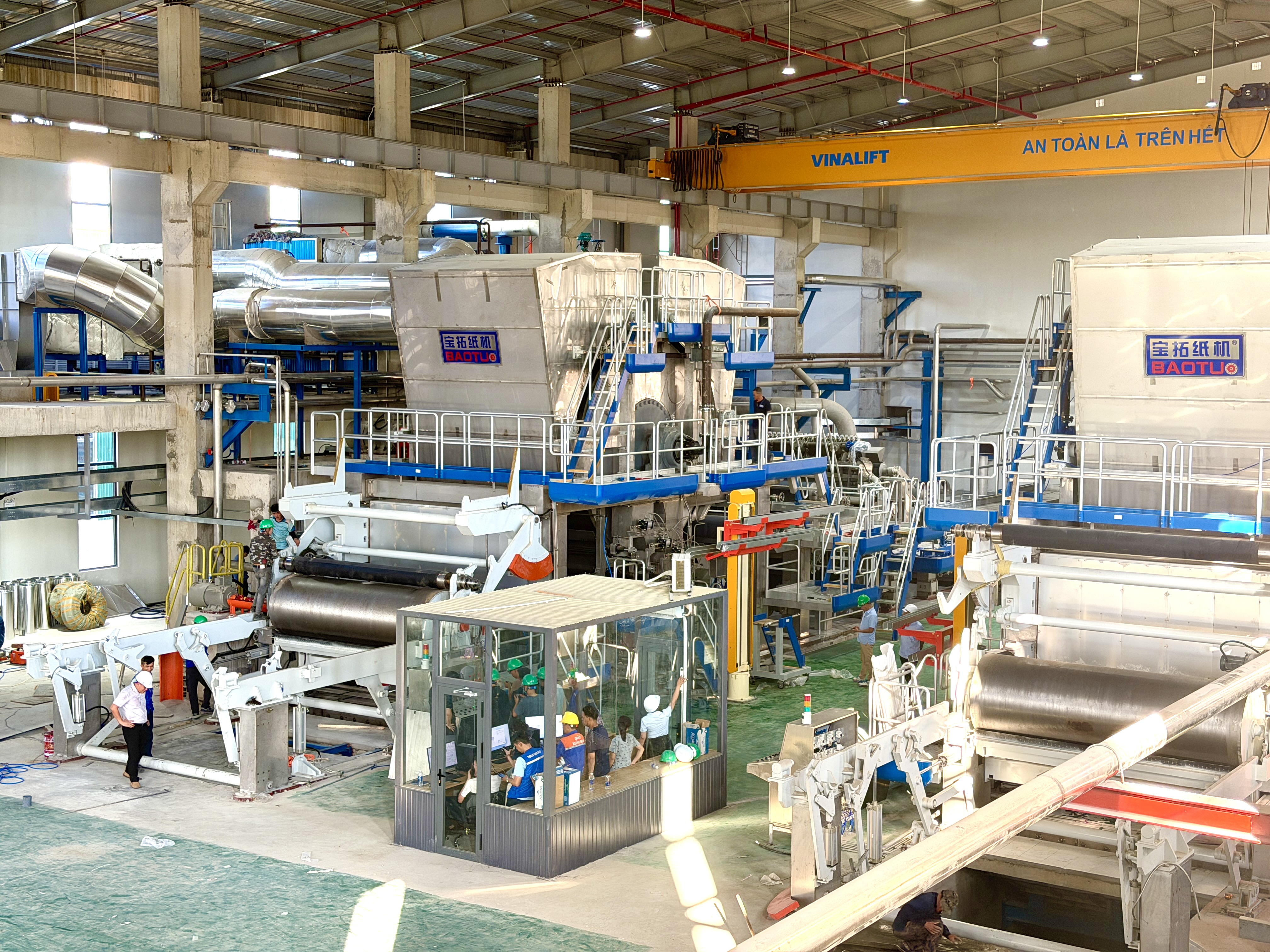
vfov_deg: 30.3
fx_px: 1761
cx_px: 635
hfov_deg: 39.7
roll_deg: -0.4
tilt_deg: -4.9
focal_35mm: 48
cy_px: 476
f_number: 1.78
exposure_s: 1/105
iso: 160
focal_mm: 6.76
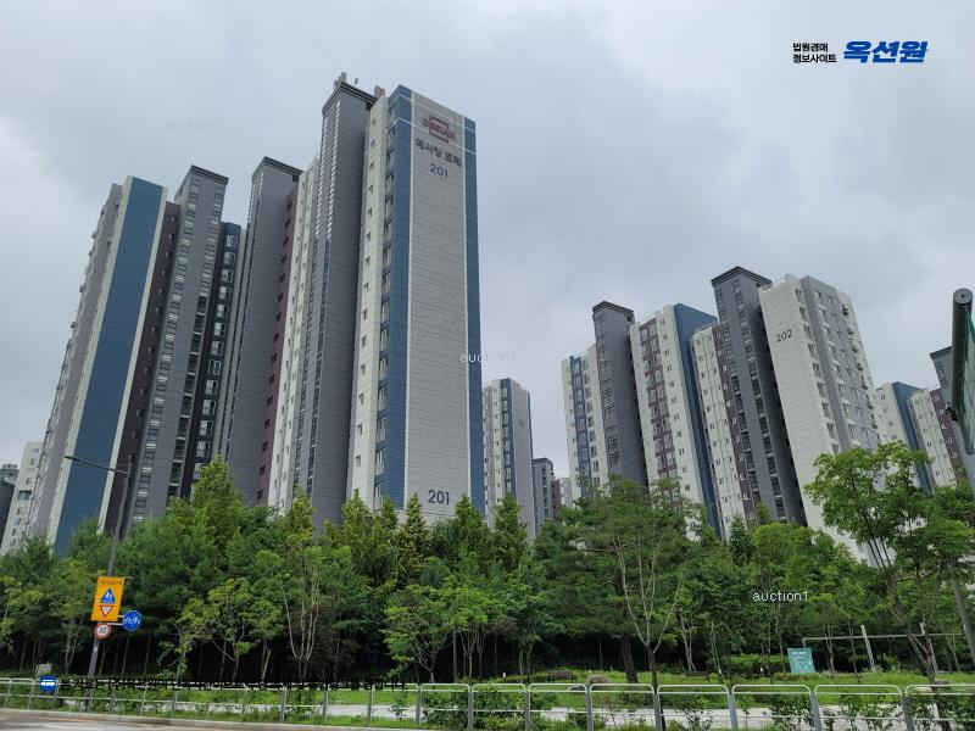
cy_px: 366
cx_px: 488
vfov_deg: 54.9
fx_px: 704
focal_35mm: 25
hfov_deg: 69.4
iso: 20
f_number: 1.8
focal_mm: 7
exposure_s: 1/857
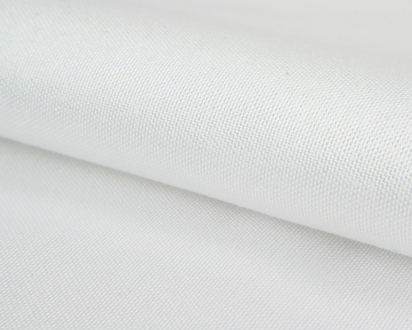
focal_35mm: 64
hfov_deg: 29.5
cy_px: 127
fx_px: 780
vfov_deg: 23.8
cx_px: 253
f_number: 20
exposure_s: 1/5
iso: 100
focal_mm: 30
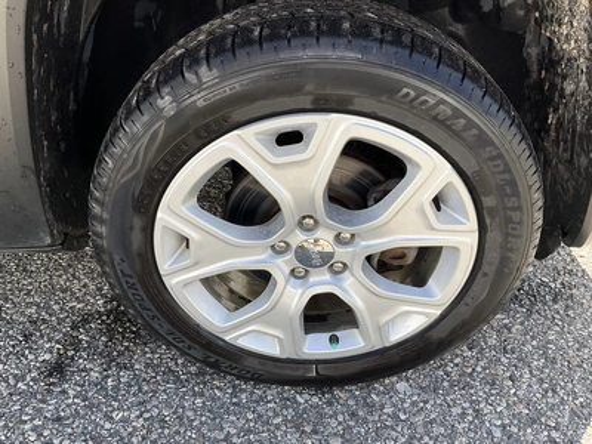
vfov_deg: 48.2
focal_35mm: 29
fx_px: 496
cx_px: 296
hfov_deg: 61.7
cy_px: 222
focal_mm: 3
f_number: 1.8
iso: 25
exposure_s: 1/568
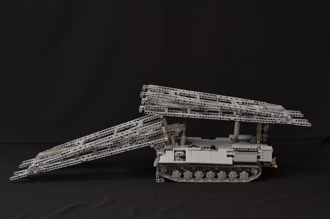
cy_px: 110
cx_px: 165
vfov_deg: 18.1
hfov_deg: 27.0
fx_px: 686
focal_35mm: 75
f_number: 10
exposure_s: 1/60
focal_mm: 50
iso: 200
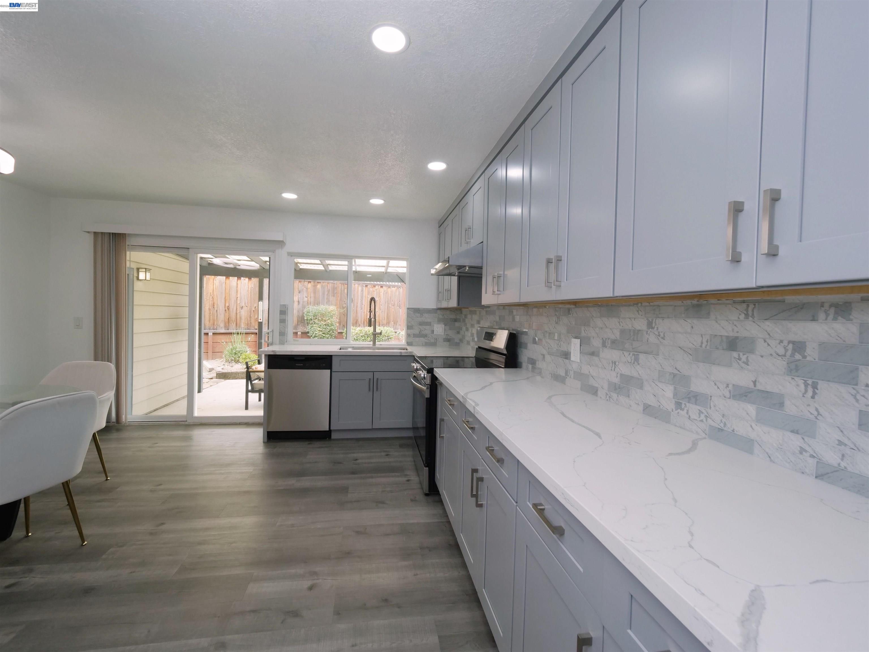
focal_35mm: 14
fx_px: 351
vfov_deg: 85.7
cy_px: 326
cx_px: 434
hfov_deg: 102.1
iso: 800
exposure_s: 1/125
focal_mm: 7
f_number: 6.3
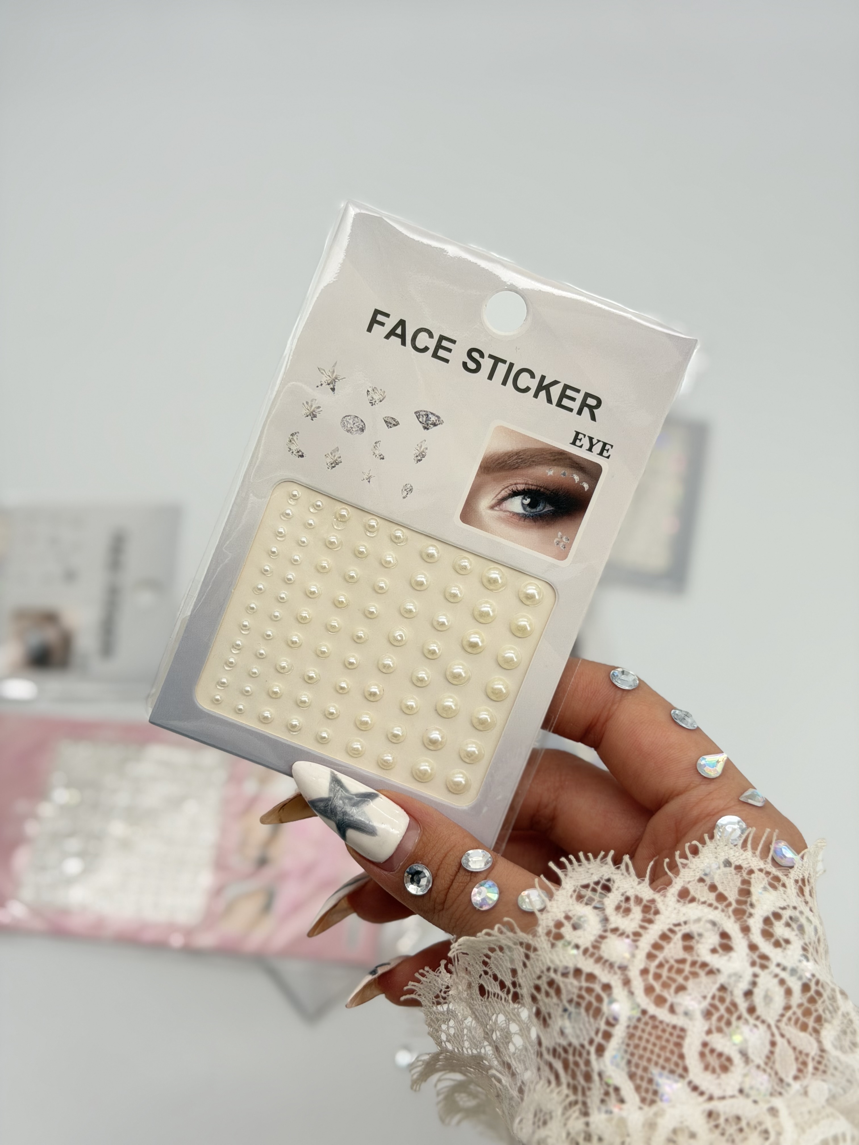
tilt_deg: -56.4
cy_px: 572
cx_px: 430
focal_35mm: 48
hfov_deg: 30.3
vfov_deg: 39.7
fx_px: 1588
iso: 64
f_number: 1.78
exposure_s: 1/726
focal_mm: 6.76
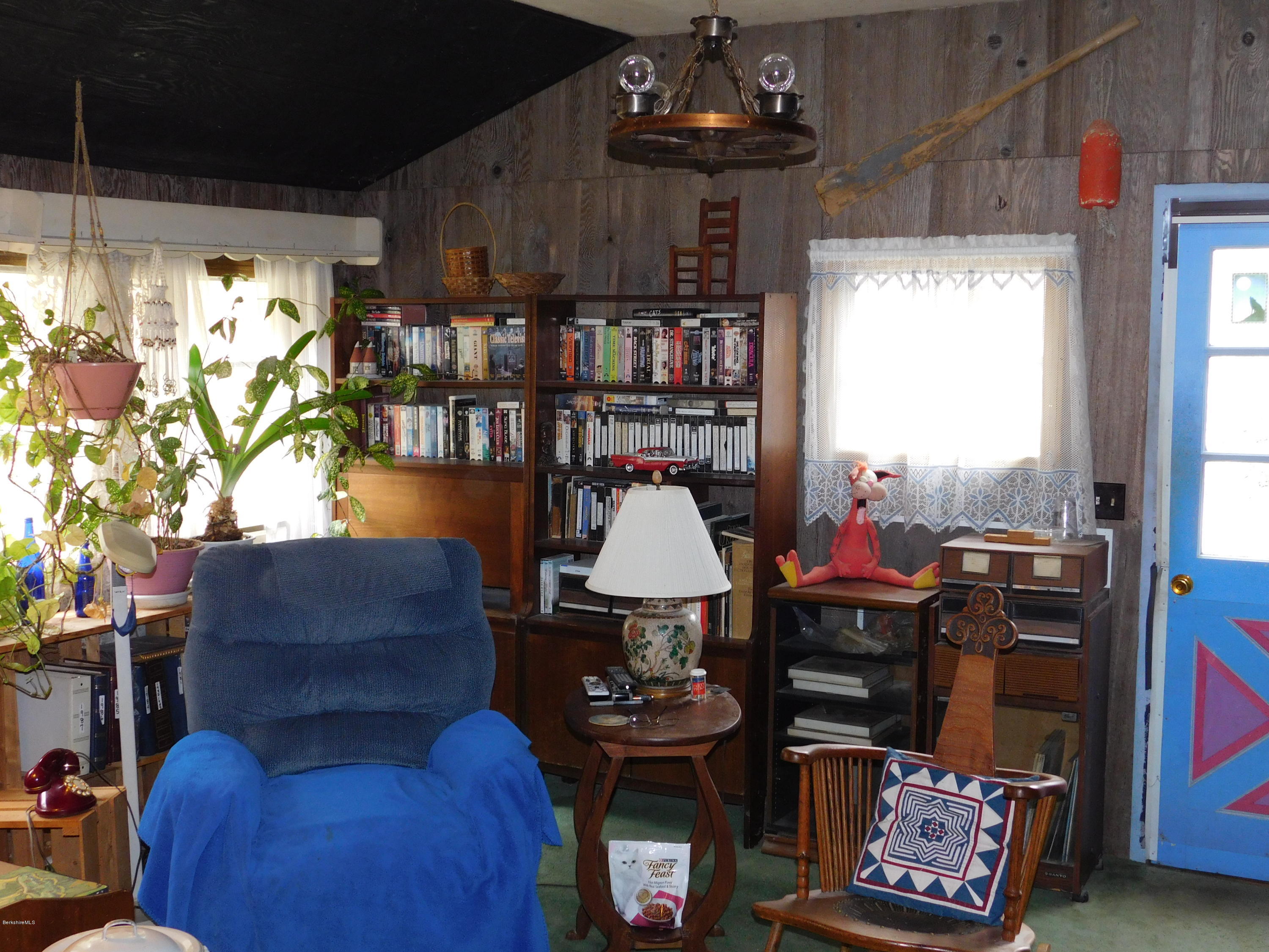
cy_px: 476
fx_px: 1466
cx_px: 634
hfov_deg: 46.8
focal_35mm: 40
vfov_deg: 36.0
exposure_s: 1/30
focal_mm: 7.1
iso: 220
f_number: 3.6
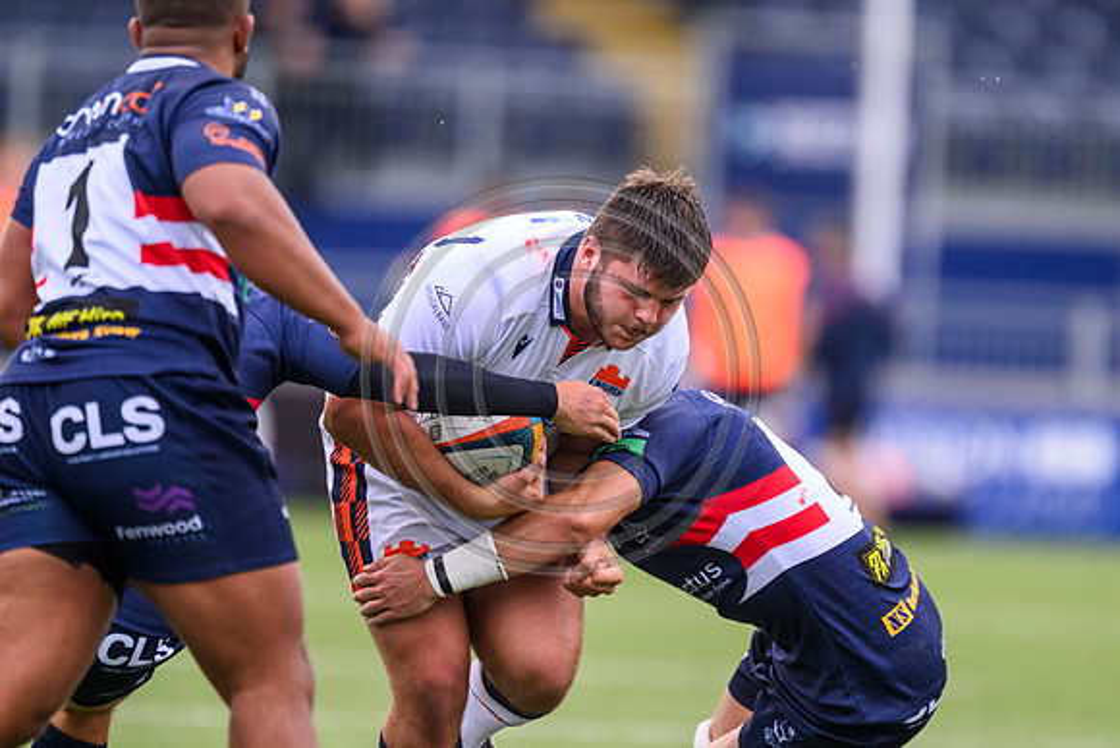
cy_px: 374
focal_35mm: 784
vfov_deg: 1.8
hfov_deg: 2.6
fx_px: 24396
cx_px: 560
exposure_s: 1/1600
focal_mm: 784
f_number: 5.6
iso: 4000
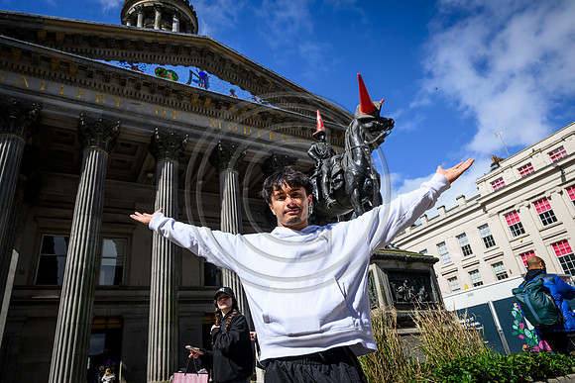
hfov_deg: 73.7
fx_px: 383
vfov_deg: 53.2
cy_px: 192
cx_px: 288
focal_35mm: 24
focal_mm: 24
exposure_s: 1/2500
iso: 500
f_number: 6.3
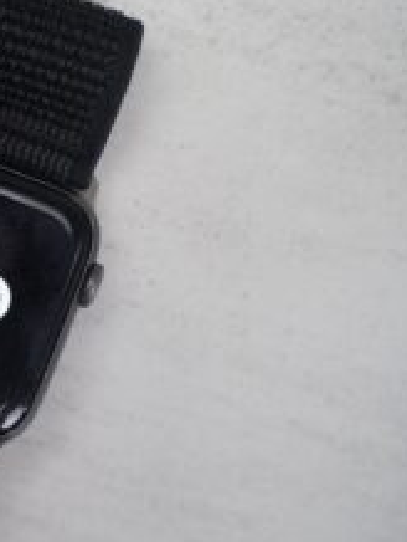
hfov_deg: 14.8
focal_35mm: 97
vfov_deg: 20.2
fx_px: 1518
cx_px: -74
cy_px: 282
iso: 640
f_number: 4
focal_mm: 55
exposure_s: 1/60
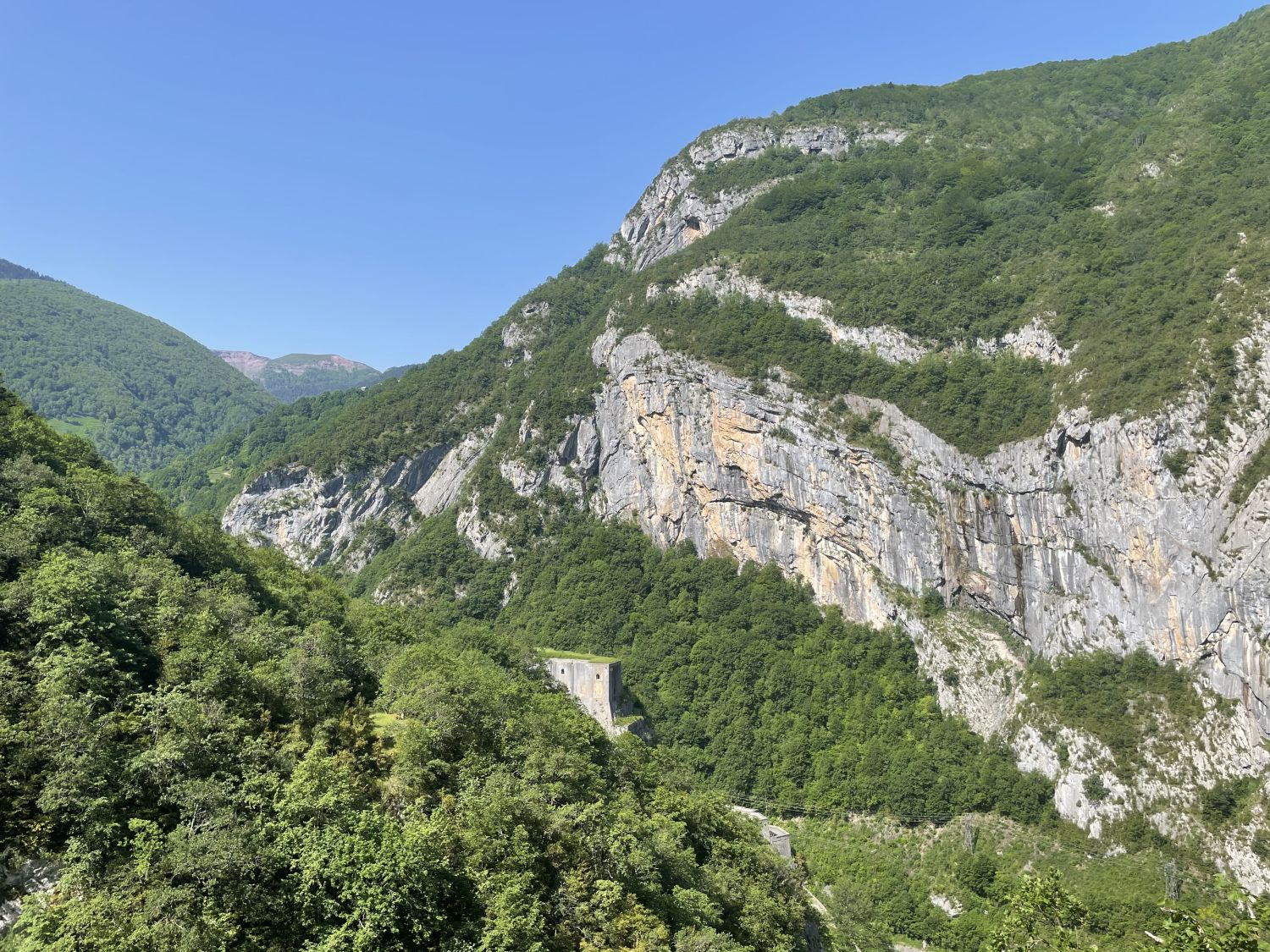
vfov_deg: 53.1
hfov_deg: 67.3
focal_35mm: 26
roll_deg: +0.2
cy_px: 476
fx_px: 954
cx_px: 635
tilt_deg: +4.9
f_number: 1.6
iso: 32
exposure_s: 1/1887
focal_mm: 4.2
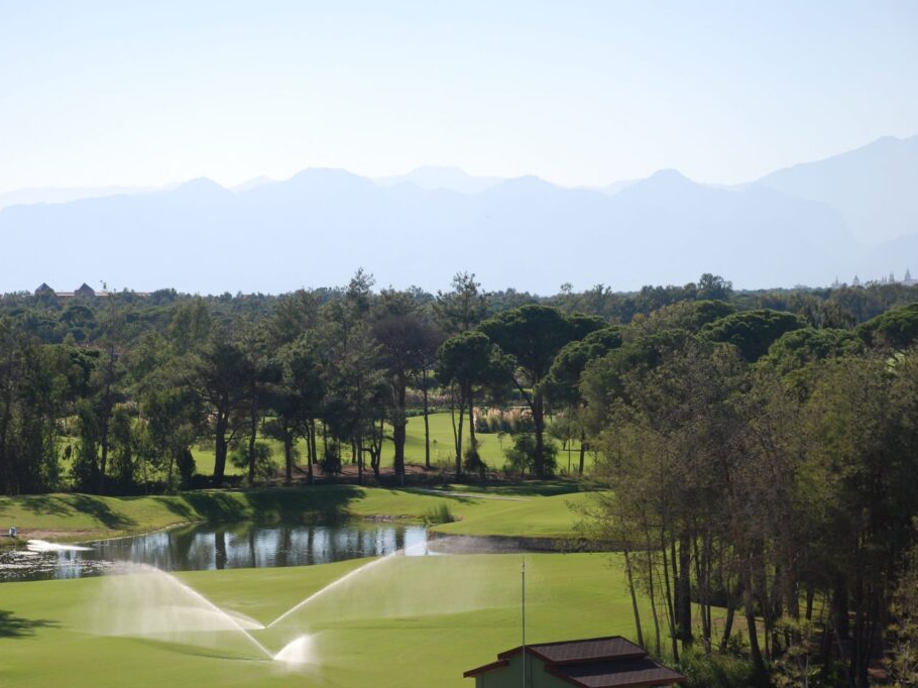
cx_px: 438
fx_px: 3447
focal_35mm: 130
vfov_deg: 11.4
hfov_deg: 15.2
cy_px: 345
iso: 160
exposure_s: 1/500
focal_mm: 80
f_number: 5.6
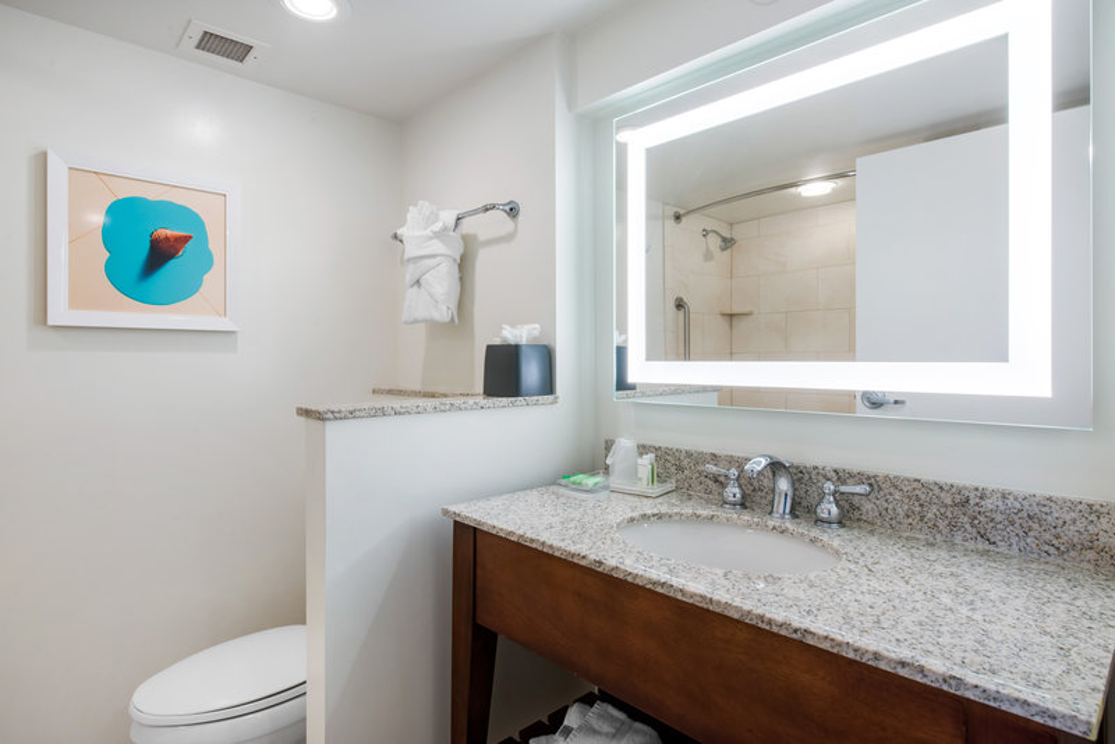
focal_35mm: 19
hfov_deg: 86.9
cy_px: 372
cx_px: 558
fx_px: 589
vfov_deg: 64.6
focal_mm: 19
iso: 400
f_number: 11
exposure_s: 1/5
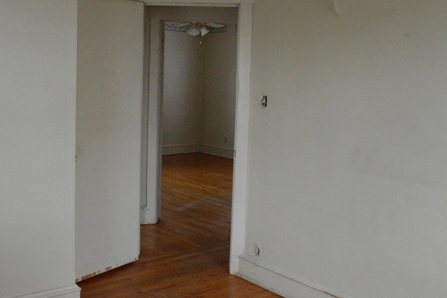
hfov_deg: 45.3
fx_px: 534
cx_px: 186
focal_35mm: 43
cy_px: 125
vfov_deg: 31.1
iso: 6400
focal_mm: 20
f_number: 8
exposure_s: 1/200
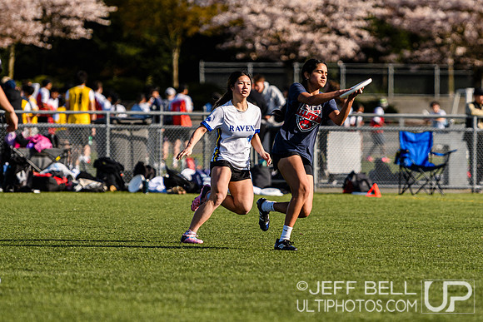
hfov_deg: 5.3
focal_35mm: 390
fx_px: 5235
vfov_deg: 3.5
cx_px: 339
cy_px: 141
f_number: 3.2
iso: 160
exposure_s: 1/2500
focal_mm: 185
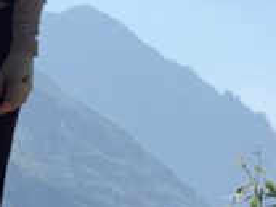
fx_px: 1523
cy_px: 38
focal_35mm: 191
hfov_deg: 10.3
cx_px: 48
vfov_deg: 7.8
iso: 20
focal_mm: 2.87
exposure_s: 1/1185
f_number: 2.2
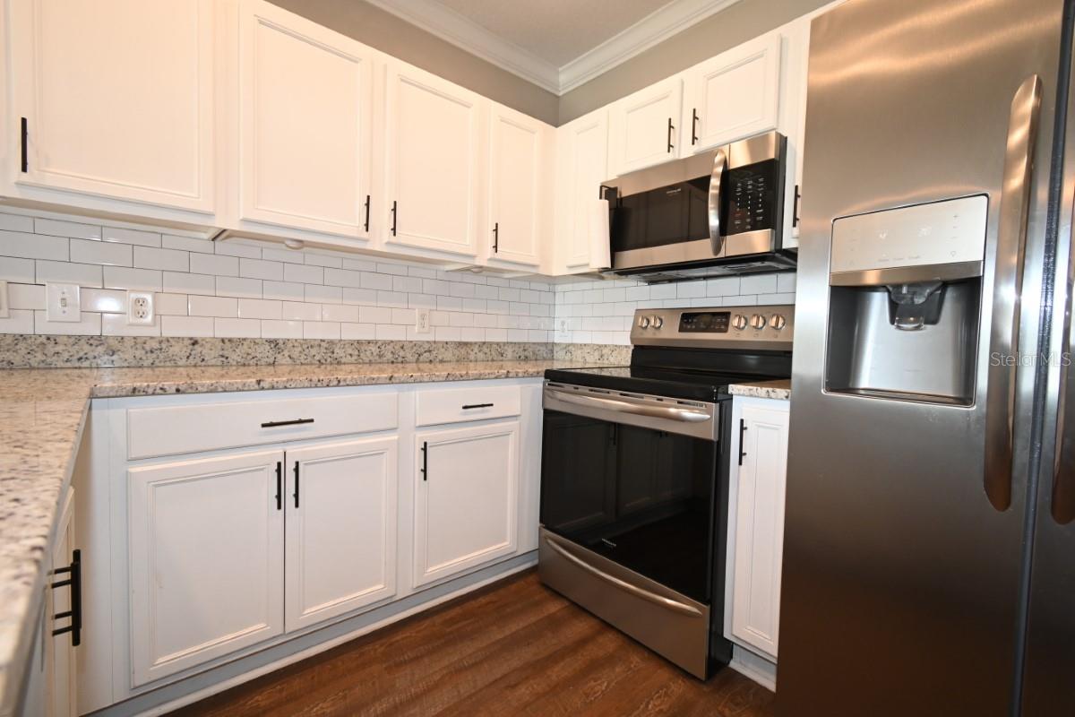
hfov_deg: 100.4
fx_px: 448
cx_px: 538
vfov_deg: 77.3
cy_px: 358
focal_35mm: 15
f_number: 4.5
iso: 900
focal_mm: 10
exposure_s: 1/60
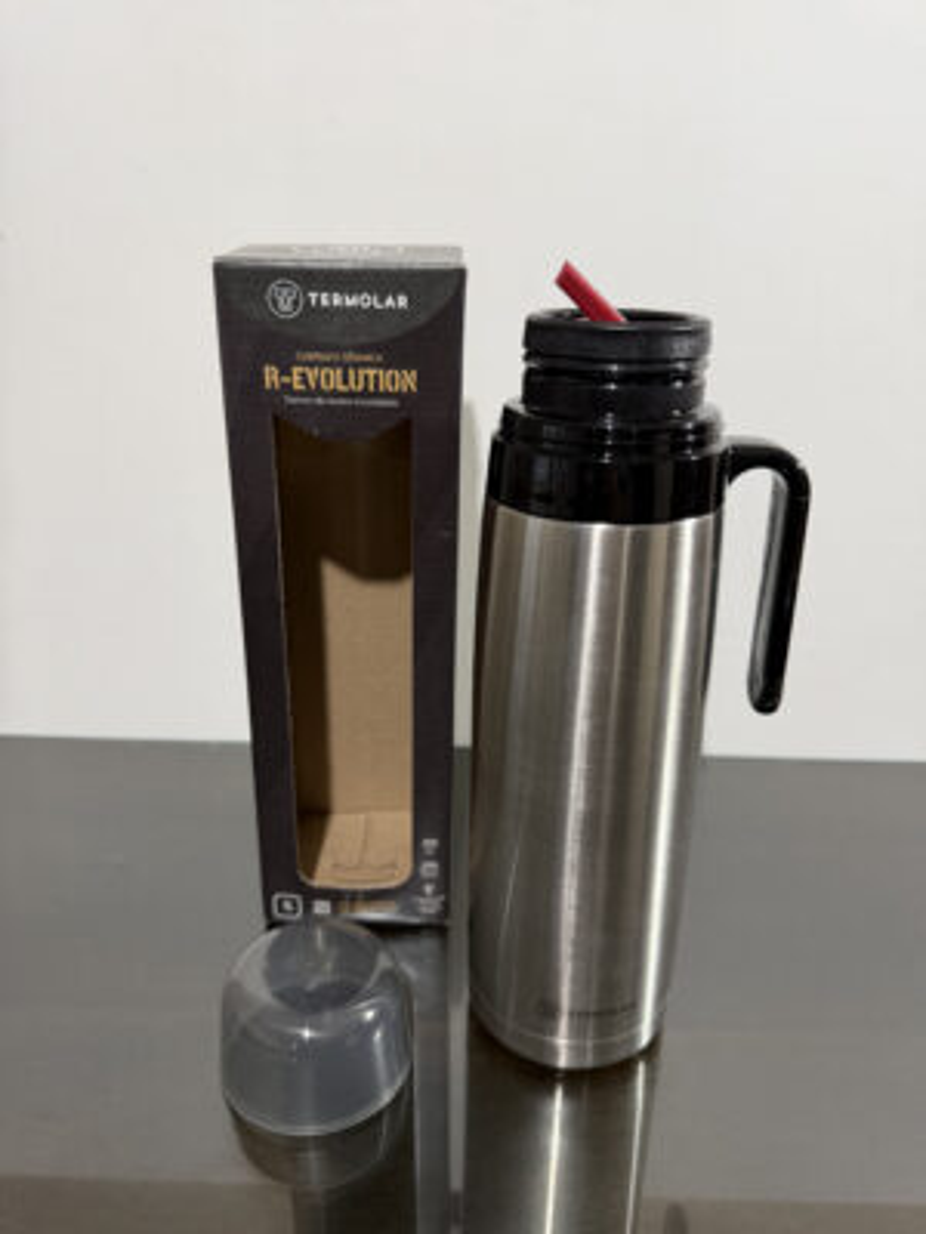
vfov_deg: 71.6
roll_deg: -0.8
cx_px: 463
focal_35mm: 24
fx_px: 856
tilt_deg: -22.8
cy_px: 617
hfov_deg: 56.8
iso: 250
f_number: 1.78
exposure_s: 1/54
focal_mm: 6.76
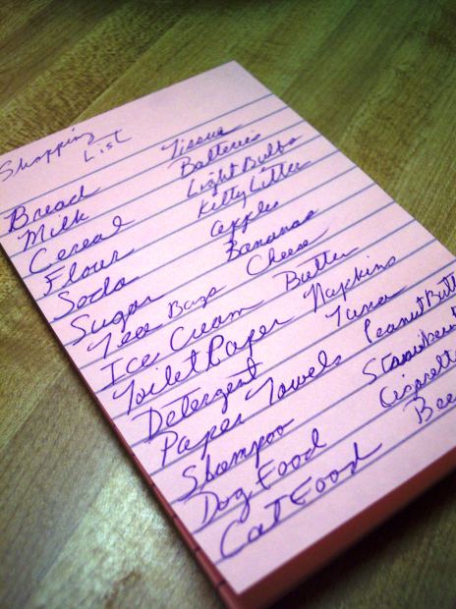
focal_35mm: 38
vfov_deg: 49.0
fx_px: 668
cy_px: 304
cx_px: 228
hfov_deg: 37.7
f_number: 2.8
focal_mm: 8
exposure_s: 1/20
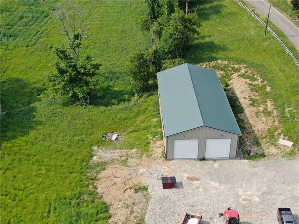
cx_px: 150
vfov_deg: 30.3
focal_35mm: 48
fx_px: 415
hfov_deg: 39.7
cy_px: 112
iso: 100
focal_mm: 8.6
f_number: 3.8
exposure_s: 1/320
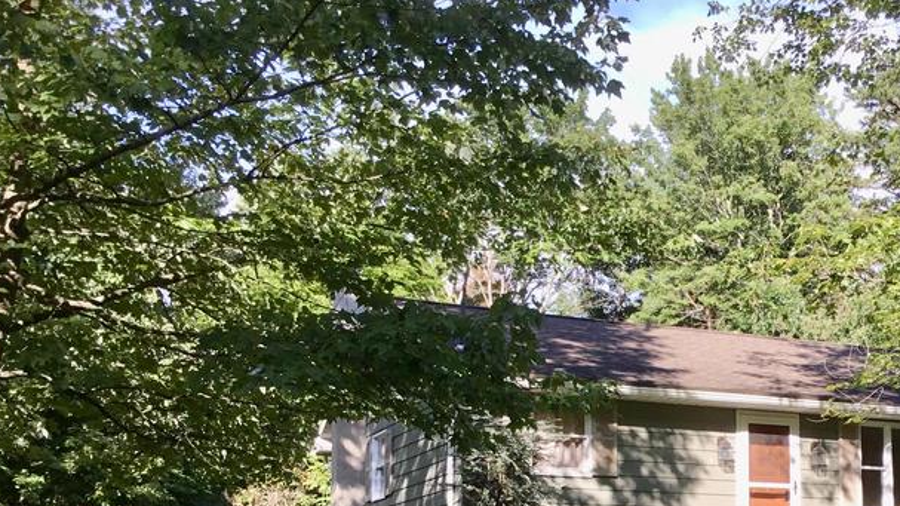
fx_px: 1360
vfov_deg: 20.4
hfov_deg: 35.2
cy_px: 496
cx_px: 743
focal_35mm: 57
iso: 25
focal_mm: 3.3
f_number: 2.4
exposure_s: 1/382
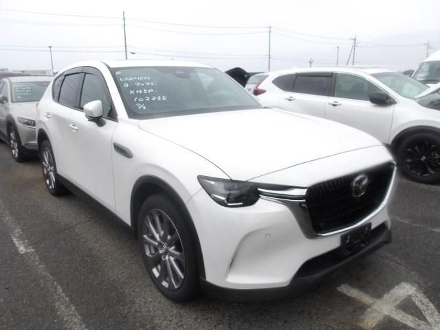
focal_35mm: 27
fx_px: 343
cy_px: 165
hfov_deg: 65.3
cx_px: 220
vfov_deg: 51.4
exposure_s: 1/370
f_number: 3
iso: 100
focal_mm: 4.9
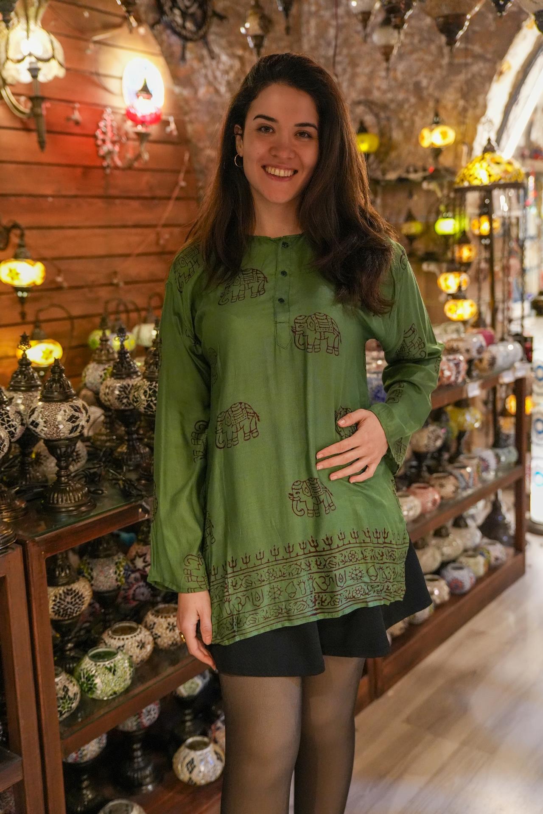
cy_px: 407
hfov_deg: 34.2
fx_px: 882
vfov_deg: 49.6
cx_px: 272
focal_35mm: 39
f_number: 2.8
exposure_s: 1/200
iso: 6400
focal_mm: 39
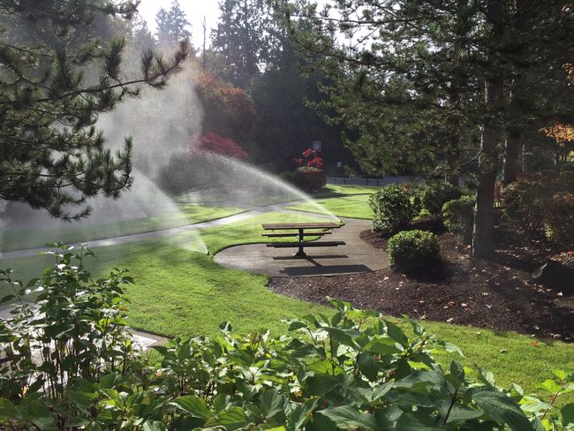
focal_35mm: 29
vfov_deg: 48.3
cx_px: 287
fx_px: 481
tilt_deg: -7.4
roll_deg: -0.4
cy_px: 216
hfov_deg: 61.6
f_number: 2.2
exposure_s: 1/879
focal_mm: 4.15
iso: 32
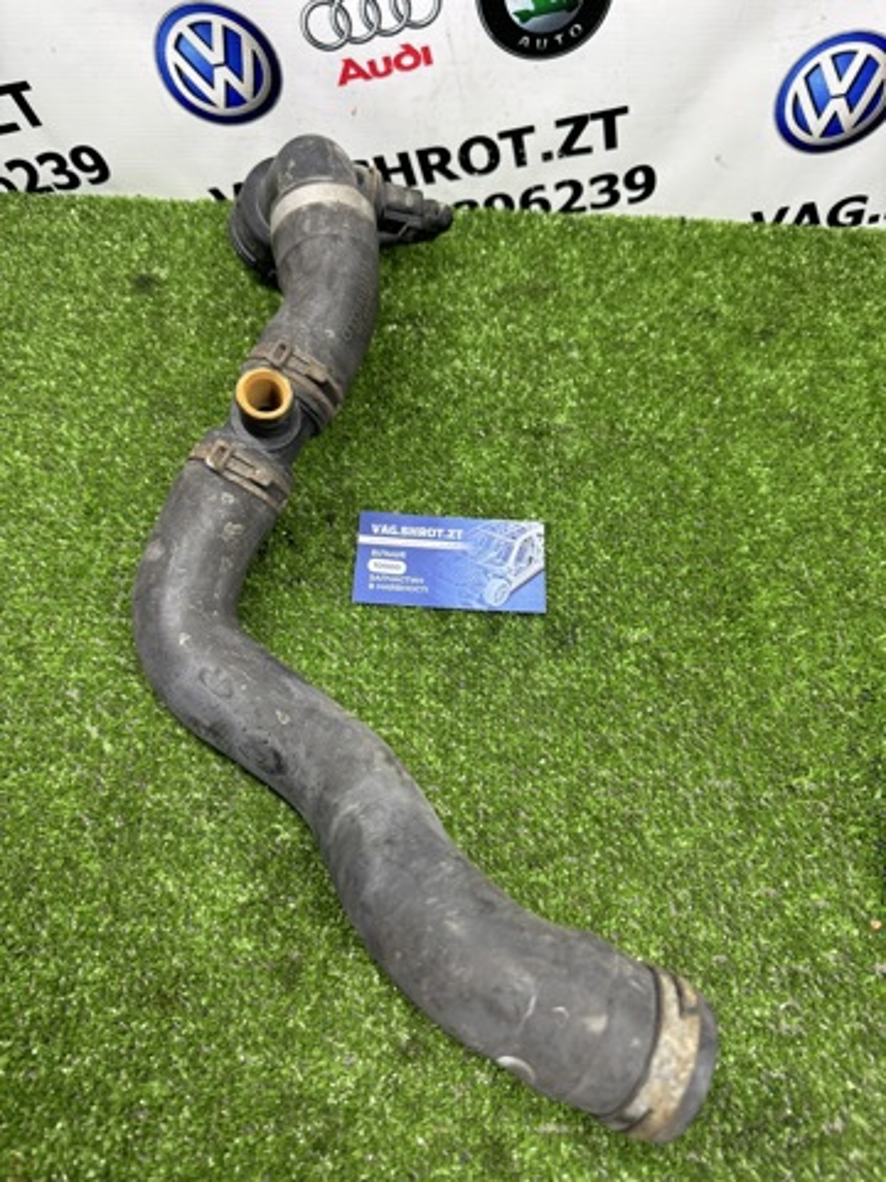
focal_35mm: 24
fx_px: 819
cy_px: 591
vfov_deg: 71.6
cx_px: 443
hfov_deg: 56.8
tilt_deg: -60.2
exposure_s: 1/100
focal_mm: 6.76
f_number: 1.78
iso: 125
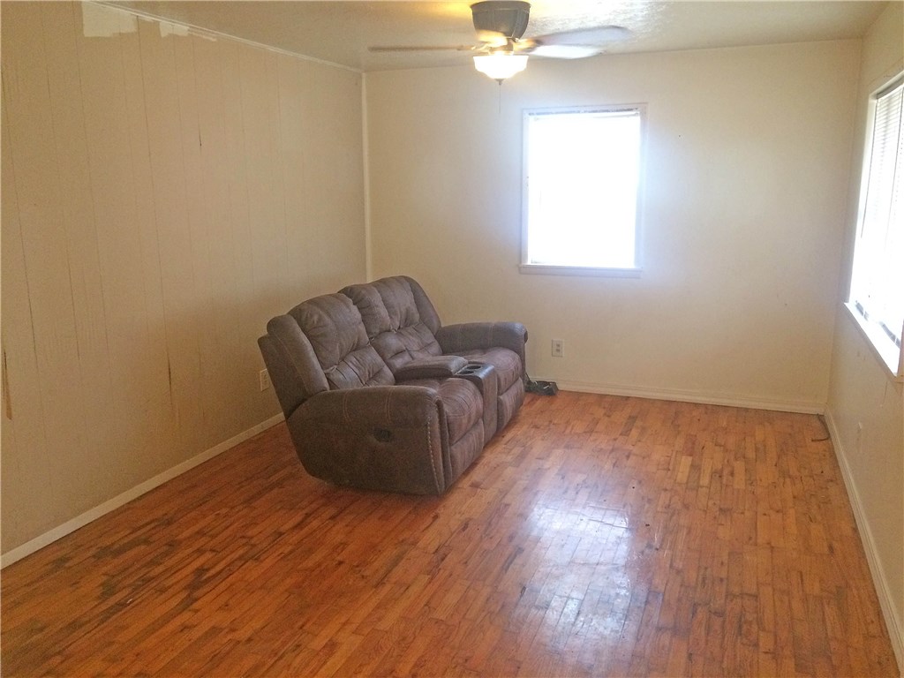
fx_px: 757
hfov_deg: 61.7
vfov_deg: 48.2
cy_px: 339
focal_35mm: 29
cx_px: 452
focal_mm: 4.15
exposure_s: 1/30
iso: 250
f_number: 2.2
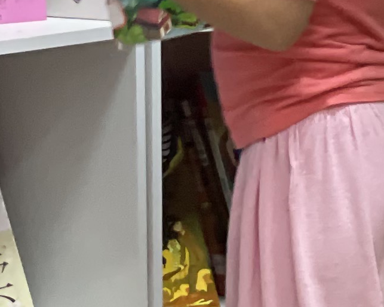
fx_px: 4454
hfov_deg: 4.9
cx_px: 668
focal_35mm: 392
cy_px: 183
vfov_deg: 3.9
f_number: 2.2
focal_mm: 7.5
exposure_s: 1/33
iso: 200
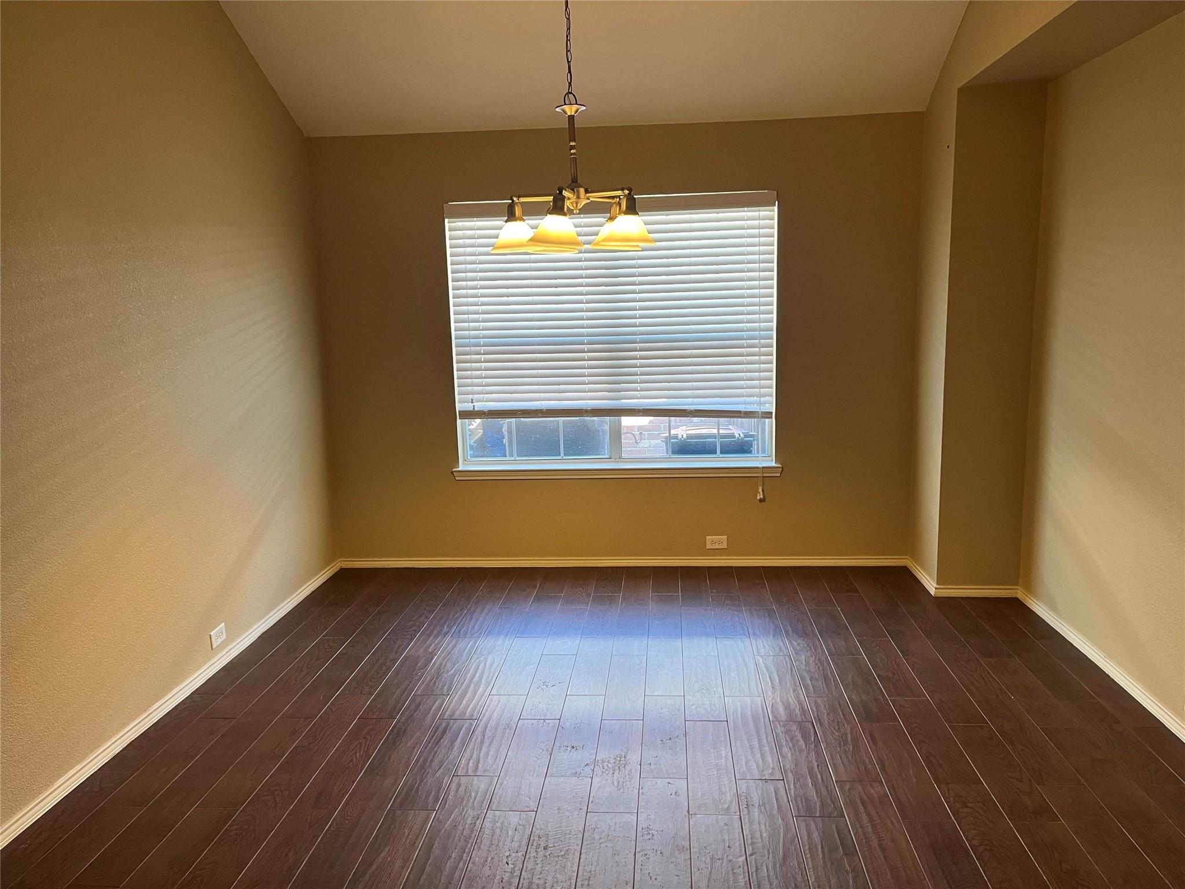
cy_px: 444
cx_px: 592
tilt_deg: -11.3
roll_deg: +1.4
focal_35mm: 26
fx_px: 890
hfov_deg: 67.3
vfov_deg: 53.1
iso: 125
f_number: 1.6
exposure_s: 1/89
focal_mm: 5.1
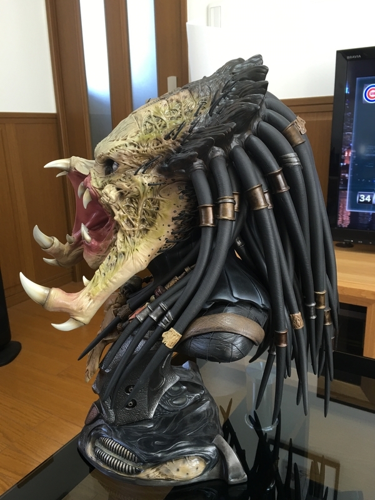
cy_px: 250
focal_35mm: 29
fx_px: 419
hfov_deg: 48.2
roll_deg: +1.9
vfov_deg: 61.7
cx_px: 188
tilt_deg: -15.2
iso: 32
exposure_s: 1/15
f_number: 2.2
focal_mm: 4.15
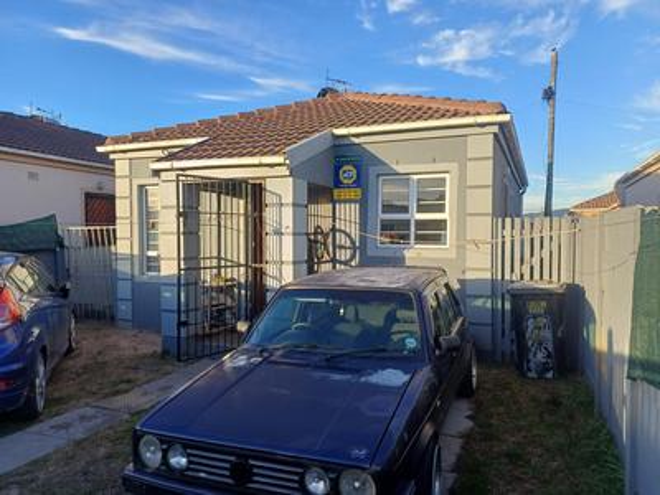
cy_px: 248
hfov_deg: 69.4
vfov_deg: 54.9
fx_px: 477
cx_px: 330
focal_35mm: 25
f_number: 1.8
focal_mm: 4.65
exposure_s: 1/404
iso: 50
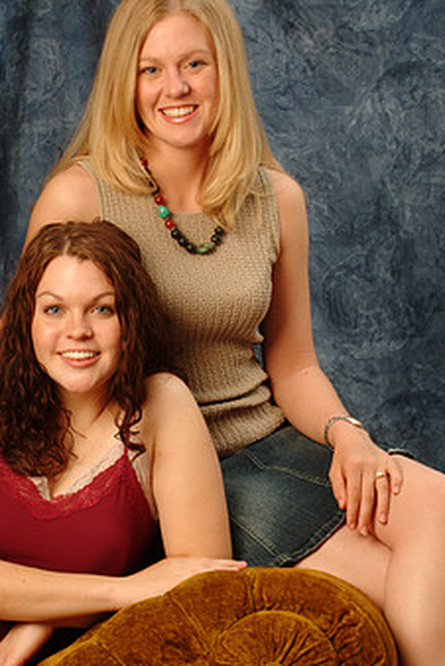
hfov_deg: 8.7
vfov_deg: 13.0
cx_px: 184
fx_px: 2917
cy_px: 254
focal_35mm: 158
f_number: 13
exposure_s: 1/125
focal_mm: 79
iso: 400
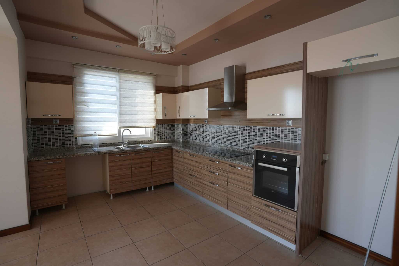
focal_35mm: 18
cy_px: 133
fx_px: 199
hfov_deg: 90.0
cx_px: 200
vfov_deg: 67.4
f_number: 4
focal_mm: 18
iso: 250
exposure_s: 1/160
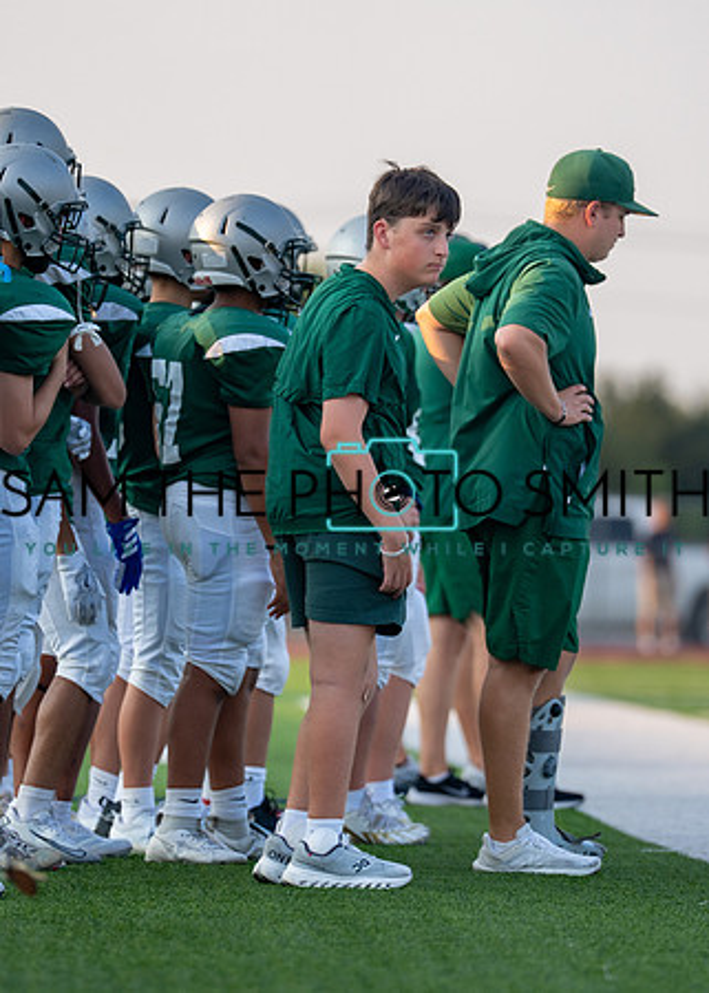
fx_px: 10469
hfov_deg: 3.9
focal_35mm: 371
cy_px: 475
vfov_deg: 5.4
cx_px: 356
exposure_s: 1/1000
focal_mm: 200
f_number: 2.8
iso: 160
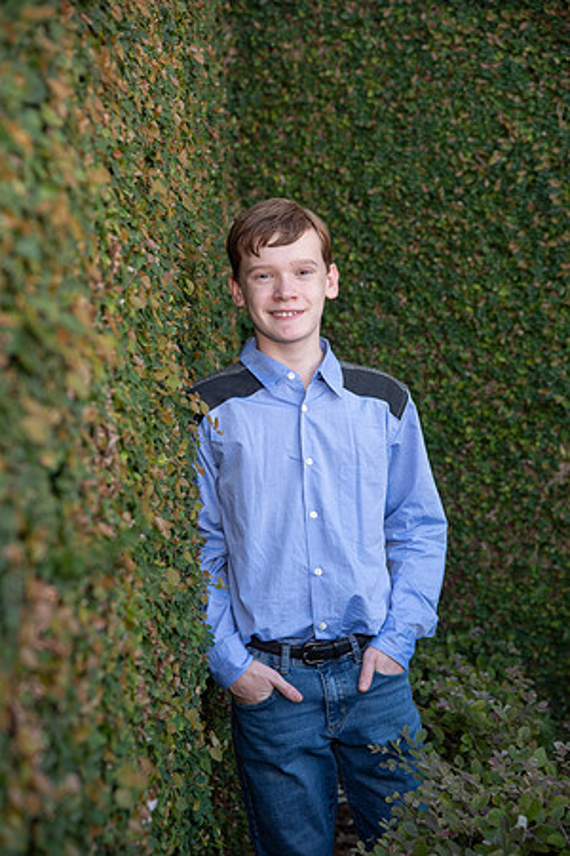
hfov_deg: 14.9
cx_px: 285
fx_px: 2185
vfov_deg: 22.1
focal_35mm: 92
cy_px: 428
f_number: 5
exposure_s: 1/250
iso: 640
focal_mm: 92
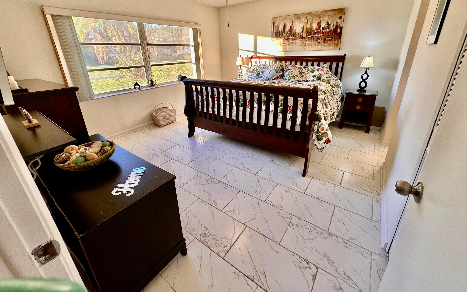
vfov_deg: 74.2
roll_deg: +1.5
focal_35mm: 15
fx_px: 191
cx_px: 235
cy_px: 120
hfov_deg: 101.5
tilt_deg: -19.3
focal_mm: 2.22
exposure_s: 1/120
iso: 125
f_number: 2.2
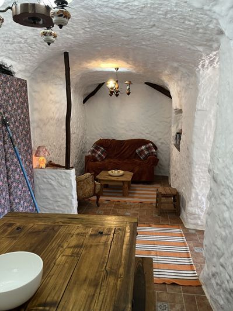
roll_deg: +0.9
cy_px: 156
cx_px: 116
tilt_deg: -9.7
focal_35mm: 26
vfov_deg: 67.3
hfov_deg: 53.1
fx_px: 233
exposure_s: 1/50
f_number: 1.6
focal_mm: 5.1
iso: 160
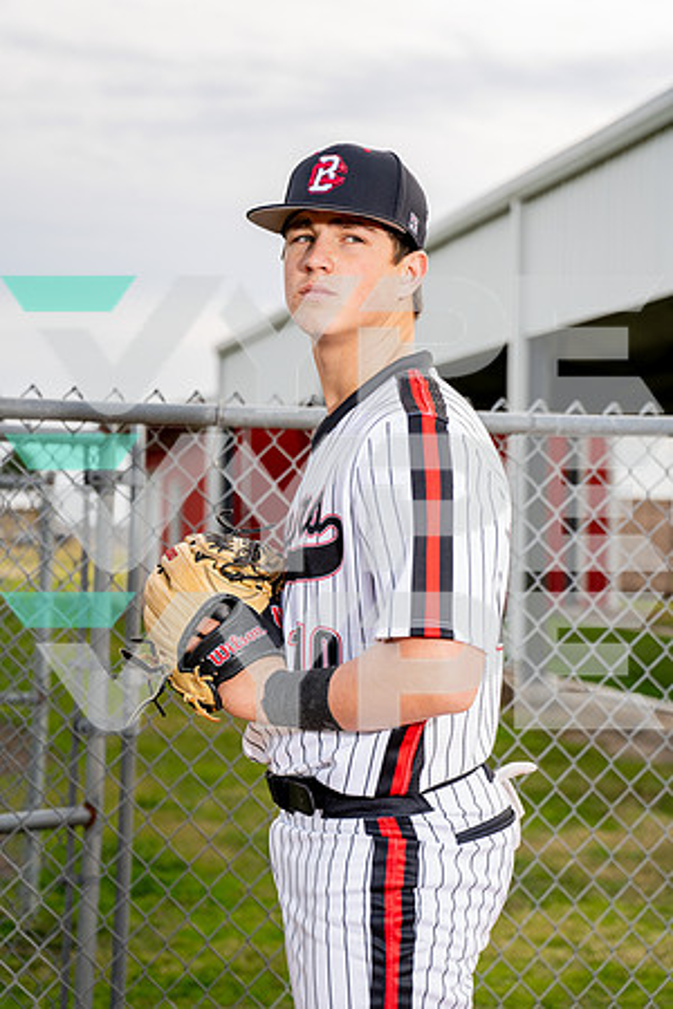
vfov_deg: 28.8
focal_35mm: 70
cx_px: 336
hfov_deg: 19.5
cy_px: 504
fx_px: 1963
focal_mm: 70
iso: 100
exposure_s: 1/250
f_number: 4
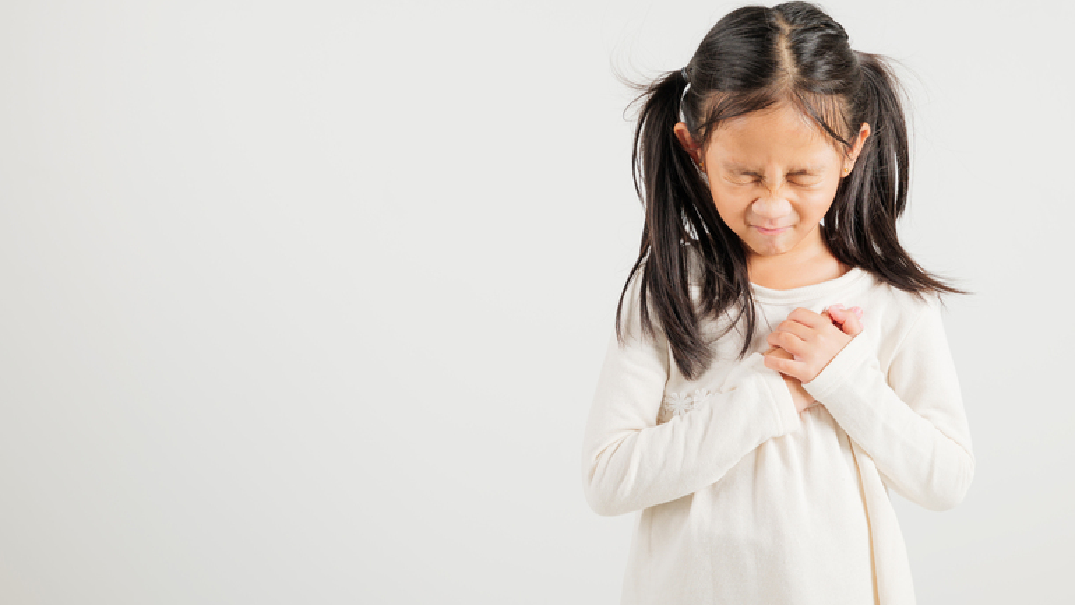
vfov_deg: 16.3
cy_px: 259
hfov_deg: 28.6
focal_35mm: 74
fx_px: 2109
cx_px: 554
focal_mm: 68
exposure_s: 1/125
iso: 125
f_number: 7.1
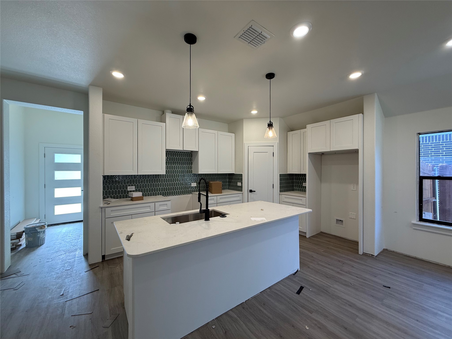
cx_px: 226
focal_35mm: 14
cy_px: 170
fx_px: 183
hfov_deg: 102.1
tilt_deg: +1.2
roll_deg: -0.6
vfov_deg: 85.7
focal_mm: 2.22
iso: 100
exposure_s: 1/120
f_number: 2.2
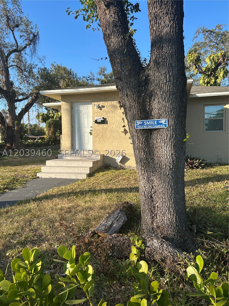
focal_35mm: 26
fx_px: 229
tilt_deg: -2.1
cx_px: 114
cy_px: 153
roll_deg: -1.6
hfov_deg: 53.1
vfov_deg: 67.3
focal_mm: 5.7
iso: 50
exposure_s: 1/1901
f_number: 1.5
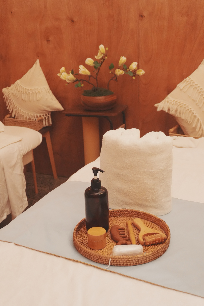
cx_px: 102
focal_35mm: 45
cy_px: 153
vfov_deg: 43.6
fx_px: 382
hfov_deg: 29.9
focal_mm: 30
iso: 4000
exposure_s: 1/50
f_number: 5
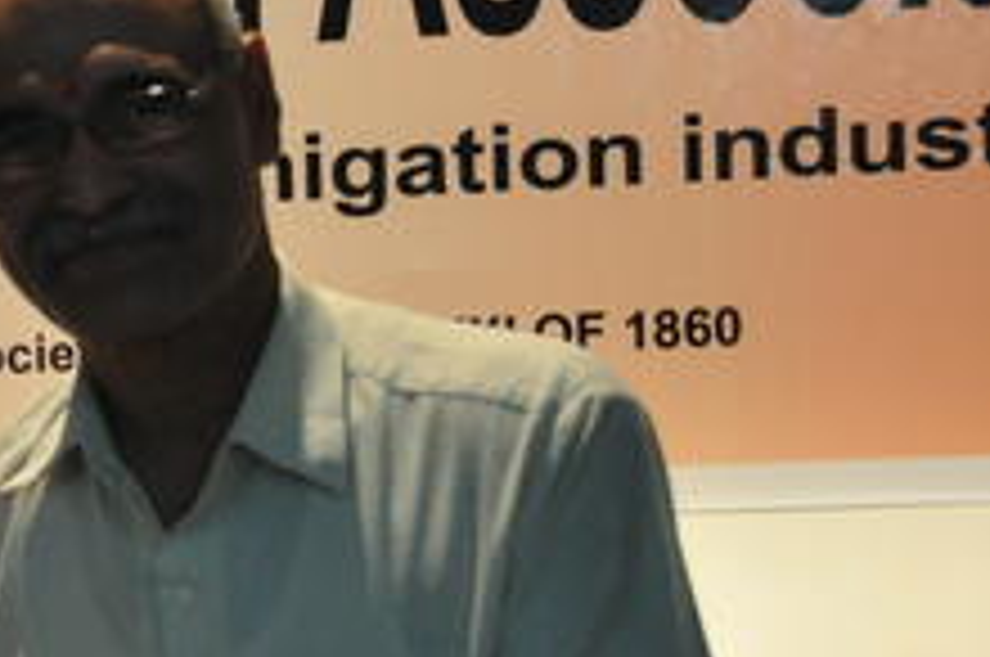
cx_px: -324
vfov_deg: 7.3
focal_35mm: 188
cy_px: 520
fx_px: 5162
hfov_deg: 10.7
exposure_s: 1/60
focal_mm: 46
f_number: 5
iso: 800
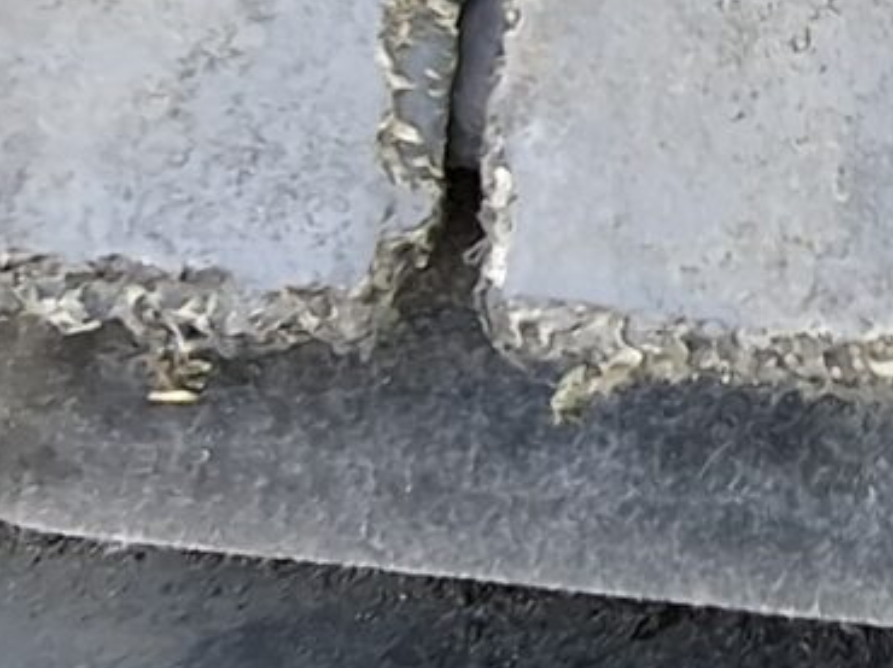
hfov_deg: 19.9
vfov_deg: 16.1
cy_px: 19
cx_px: 1185
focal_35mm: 90
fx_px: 2320
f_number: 2.2
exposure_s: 1/50
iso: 40
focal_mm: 1.74
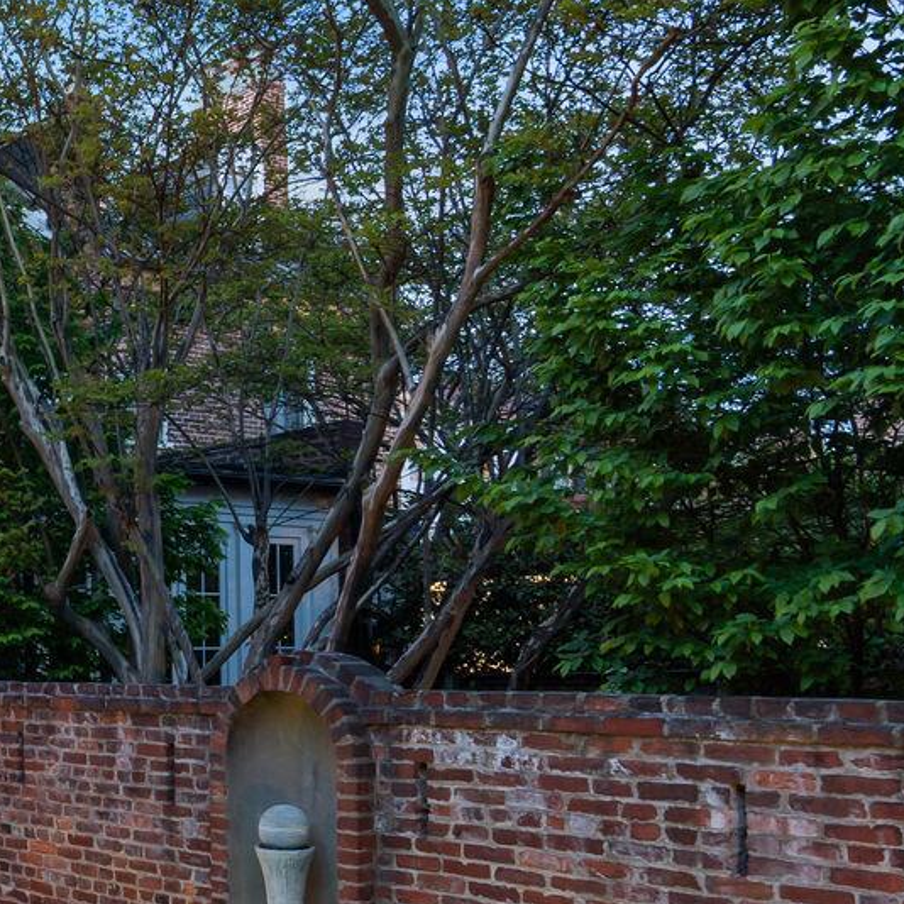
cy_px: 420
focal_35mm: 44
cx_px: -119
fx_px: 1300
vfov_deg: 38.3
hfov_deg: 33.0
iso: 250
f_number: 8
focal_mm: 16
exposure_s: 5
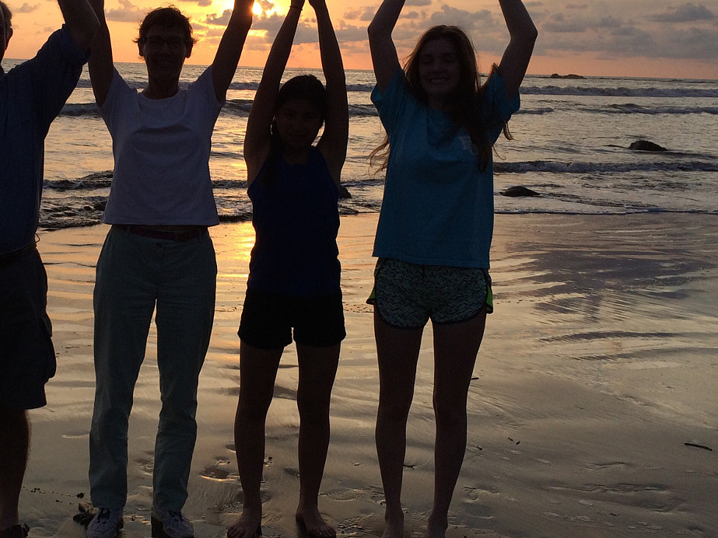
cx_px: 166
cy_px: 219
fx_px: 1078
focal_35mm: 52
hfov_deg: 35.9
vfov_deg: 28.0
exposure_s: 1/1172
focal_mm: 4.12
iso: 32
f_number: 2.2
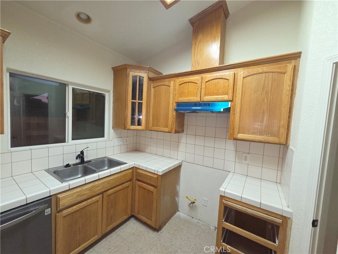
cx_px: 169
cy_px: 127
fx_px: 127
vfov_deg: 89.9
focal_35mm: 13
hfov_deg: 106.2
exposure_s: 1/60
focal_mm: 2.2
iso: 200
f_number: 2.2
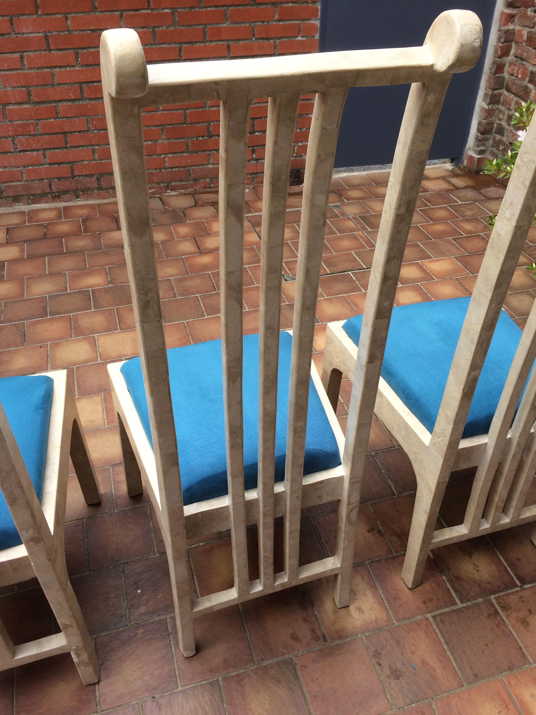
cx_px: 268
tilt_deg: -42.3
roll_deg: -1.8
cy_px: 358
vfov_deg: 61.7
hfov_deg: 48.2
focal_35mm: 29
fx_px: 599
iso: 32
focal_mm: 4.15
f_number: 2.2
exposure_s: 1/193
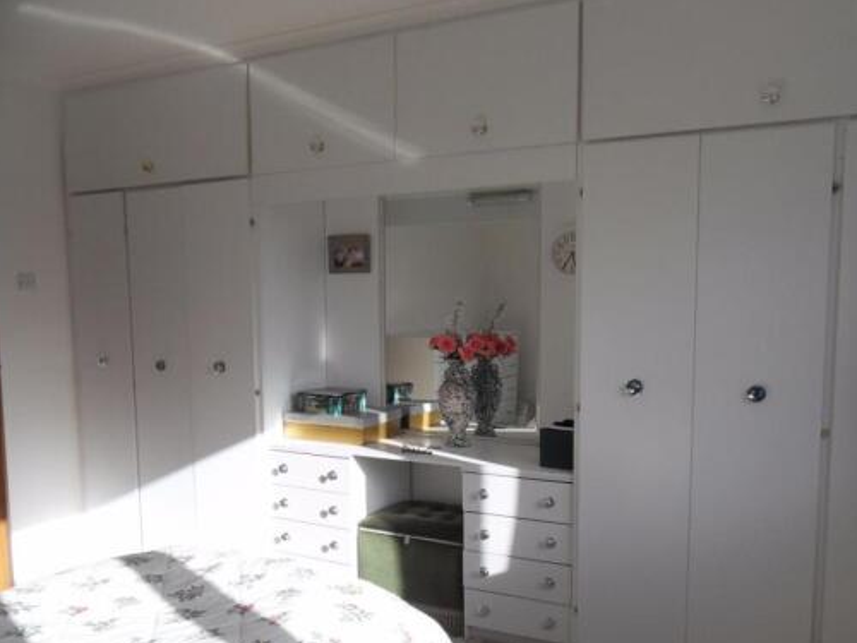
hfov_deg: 63.2
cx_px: 486
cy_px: 370
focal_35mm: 28
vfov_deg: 49.6
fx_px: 693
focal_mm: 4.2
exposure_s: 1/90
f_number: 7.5
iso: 80
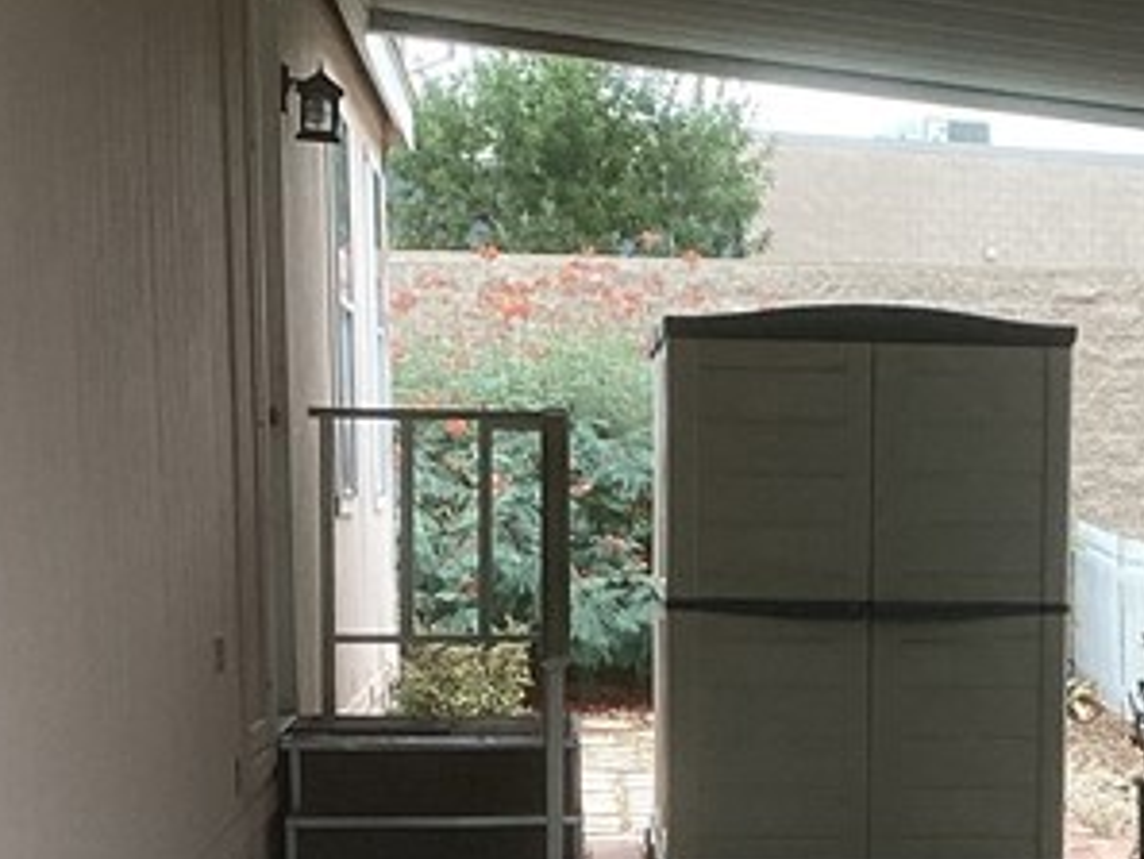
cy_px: 998
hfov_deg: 18.0
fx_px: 3538
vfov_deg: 13.5
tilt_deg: -7.6
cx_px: 1055
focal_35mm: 107
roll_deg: -1.3
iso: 25
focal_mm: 3.3
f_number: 2.4
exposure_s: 1/202
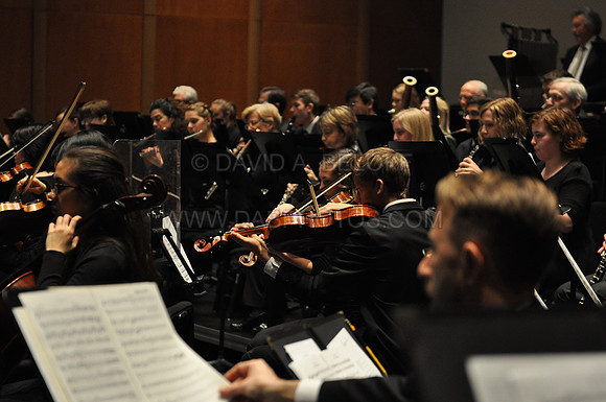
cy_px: 201
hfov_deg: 19.5
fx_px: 1765
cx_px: 303
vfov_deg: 13.0
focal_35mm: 105
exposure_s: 1/250
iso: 1600
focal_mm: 70
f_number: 2.8
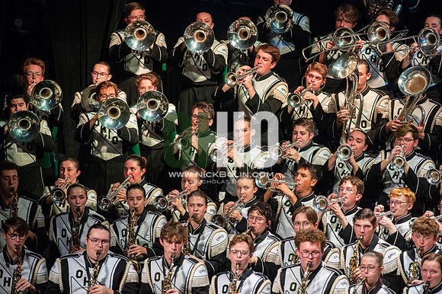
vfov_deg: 4.6
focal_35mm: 300
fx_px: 3681
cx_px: 221
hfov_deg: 6.9
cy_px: 147
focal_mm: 300
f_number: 5.6
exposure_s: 1/400
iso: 5000
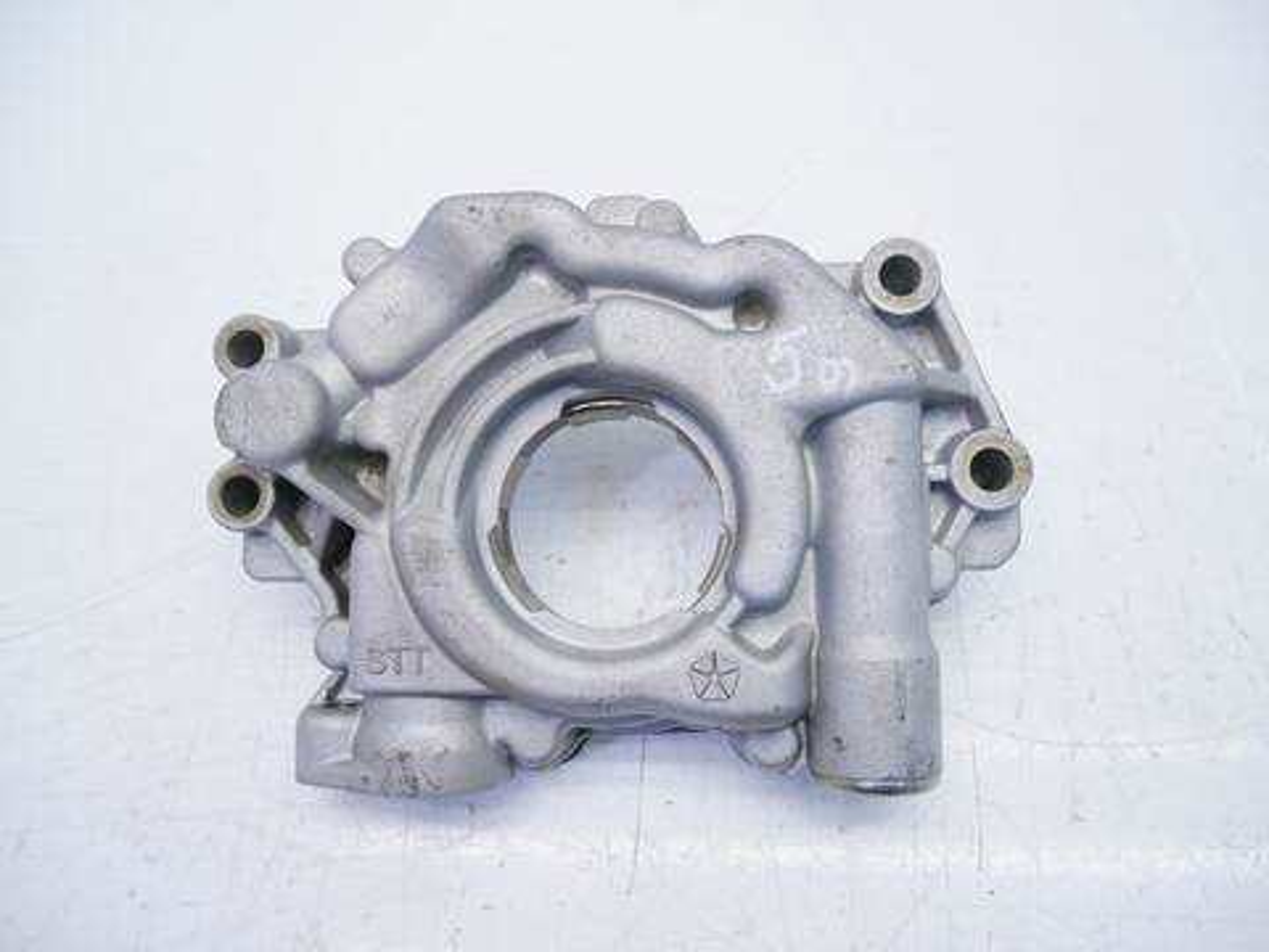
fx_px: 953
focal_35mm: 26
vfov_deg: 53.1
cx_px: 634
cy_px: 476
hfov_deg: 67.3
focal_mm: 13
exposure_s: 1/100
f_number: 3.5
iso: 200
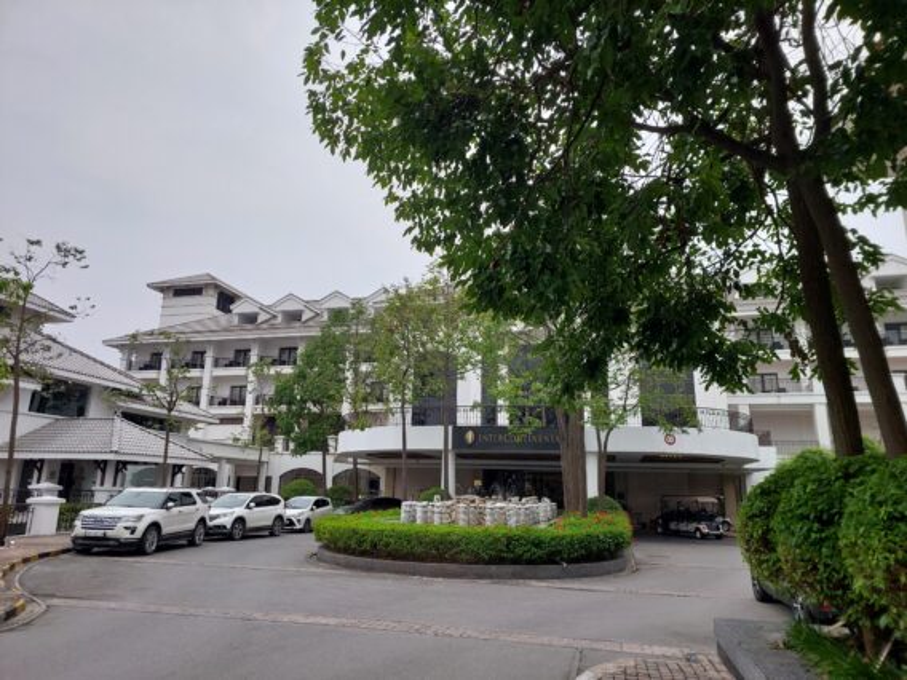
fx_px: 603
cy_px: 340
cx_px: 454
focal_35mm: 23
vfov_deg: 58.9
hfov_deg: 73.9
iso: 25
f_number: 1.8
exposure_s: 1/232
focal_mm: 5.06
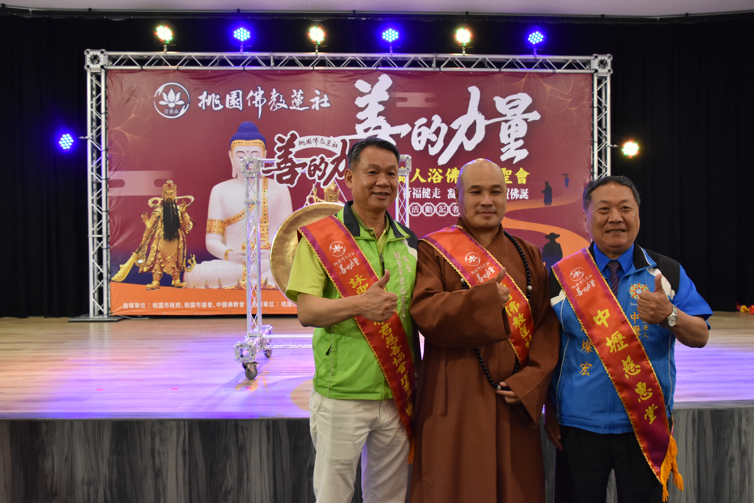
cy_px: 252
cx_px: 377
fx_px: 660
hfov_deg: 59.5
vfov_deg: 41.7
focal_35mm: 32
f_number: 6.3
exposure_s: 1/160
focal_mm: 21
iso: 1600
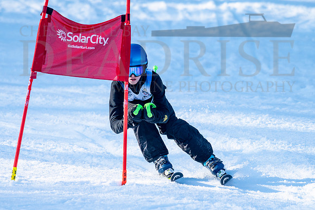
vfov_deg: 2.1
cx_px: 136
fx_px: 5604
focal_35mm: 640
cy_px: 103
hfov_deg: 3.2
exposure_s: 1/2000
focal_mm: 560
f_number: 8
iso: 1250
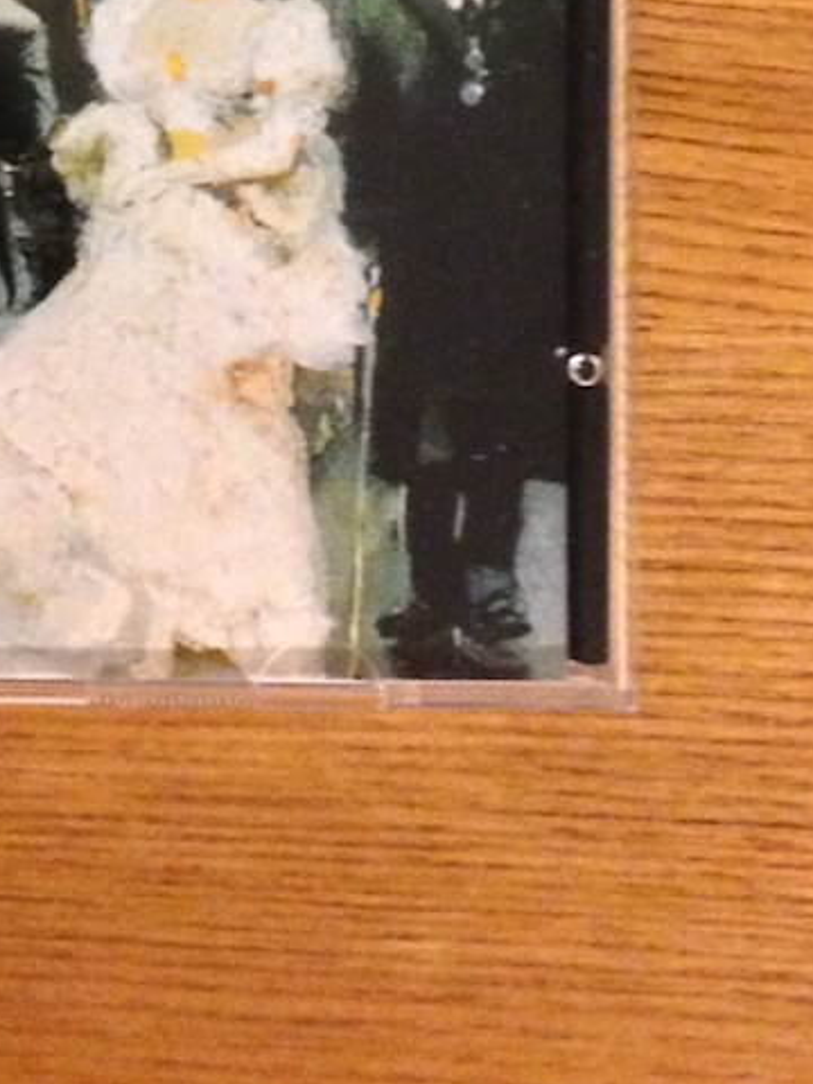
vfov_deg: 17.4
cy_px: -63
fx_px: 3445
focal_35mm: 110
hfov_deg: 13.1
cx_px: -163
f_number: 2.4
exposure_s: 1/17
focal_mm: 4.13
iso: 500
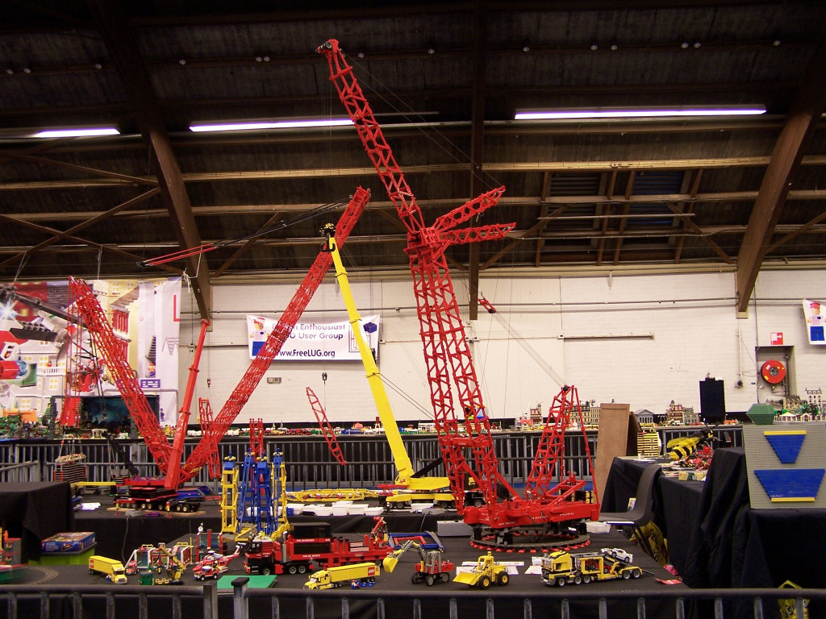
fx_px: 907
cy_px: 310
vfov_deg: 37.7
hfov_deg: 49.0
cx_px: 413
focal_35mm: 38
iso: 80
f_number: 2.8
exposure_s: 1/3
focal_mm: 6.3
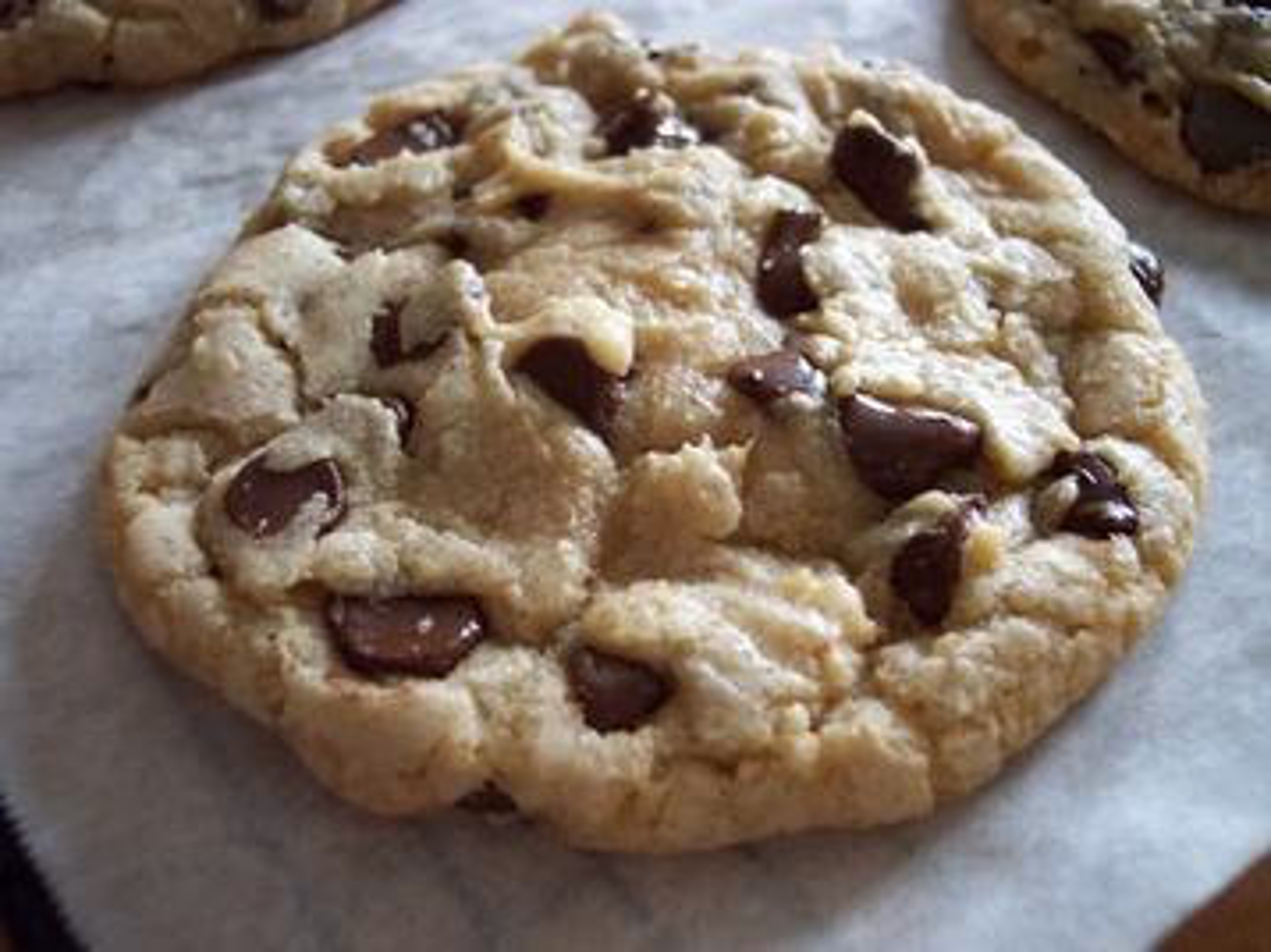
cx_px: 636
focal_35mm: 38
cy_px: 476
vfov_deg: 37.7
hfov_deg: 49.0
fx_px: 1394
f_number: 2.8
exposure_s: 1/30
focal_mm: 8
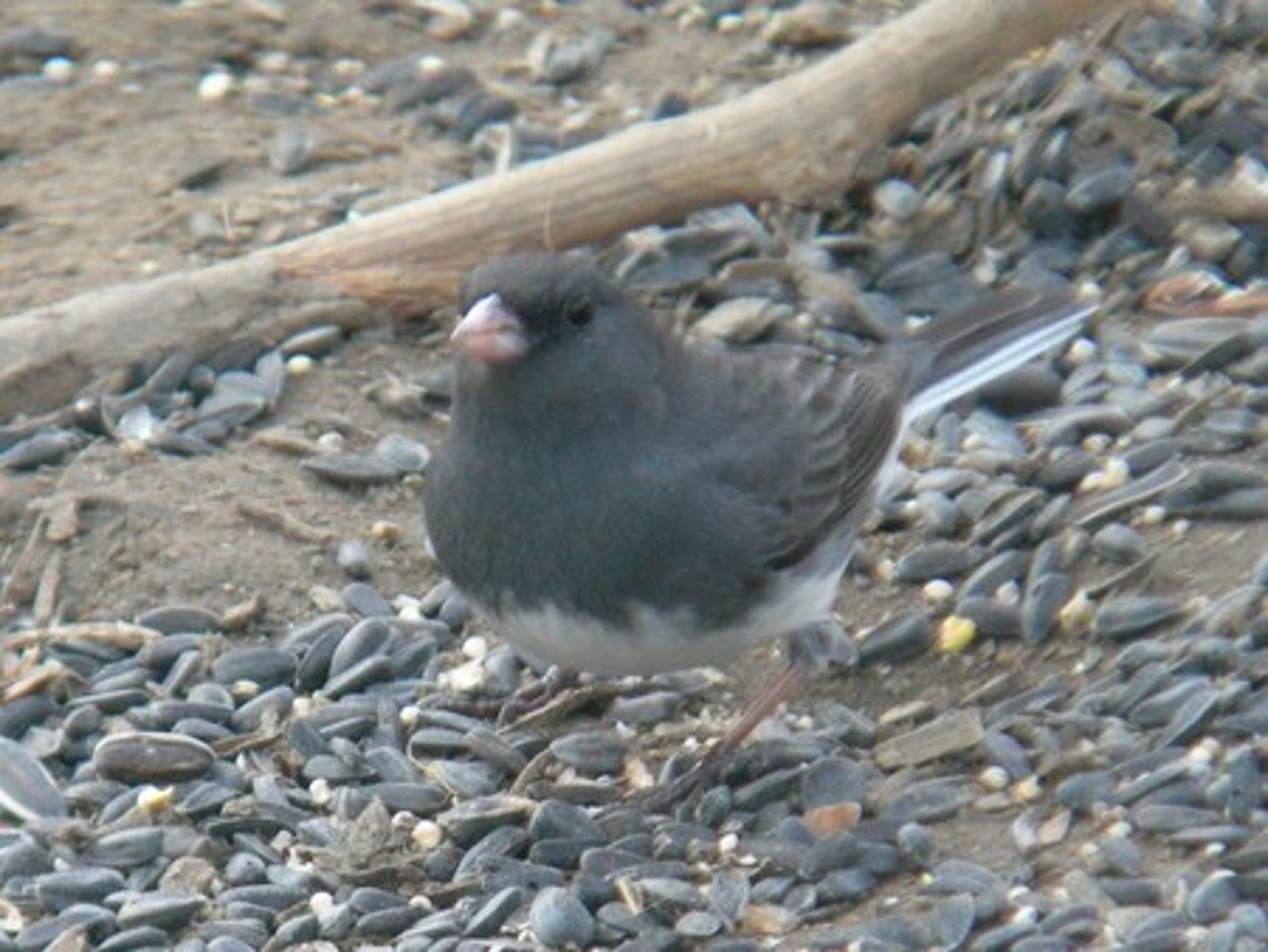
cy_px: 476
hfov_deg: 27.0
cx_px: 634
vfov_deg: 20.5
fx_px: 2639
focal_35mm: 72
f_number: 3.7
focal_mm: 14.9
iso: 400
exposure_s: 1/53.5
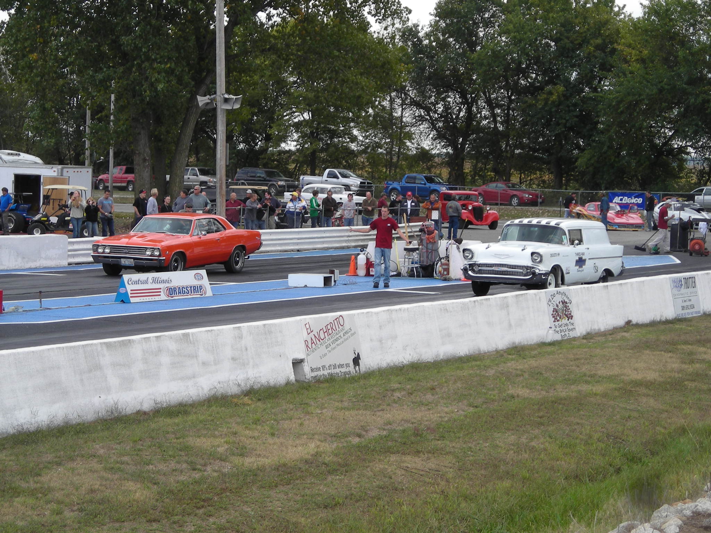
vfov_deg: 12.8
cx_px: 356
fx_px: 2383
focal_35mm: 116
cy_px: 266
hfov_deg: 17.0
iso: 50
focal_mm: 19.2
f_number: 5.3
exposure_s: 1/142
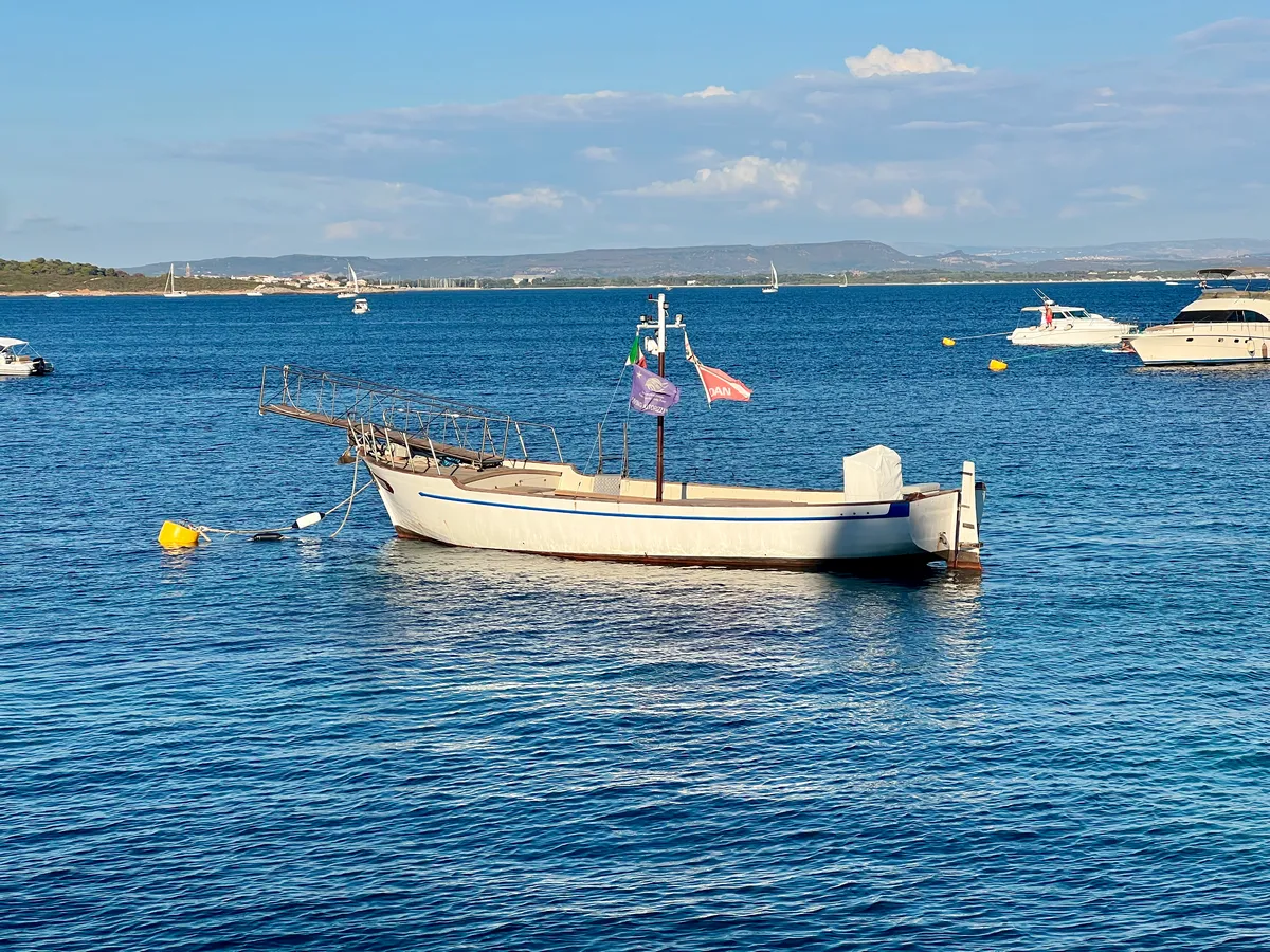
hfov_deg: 25.3
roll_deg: +1.1
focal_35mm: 77
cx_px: 635
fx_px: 2825
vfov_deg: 19.1
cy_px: 476
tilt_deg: -3.2
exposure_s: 1/1074
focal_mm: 9
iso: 32
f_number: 2.8
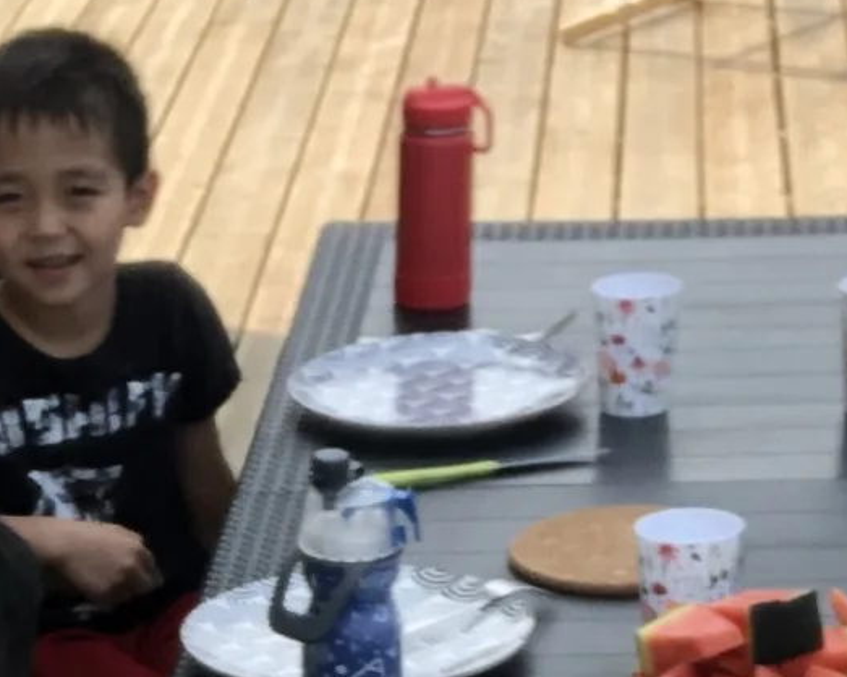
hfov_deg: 12.4
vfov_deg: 9.6
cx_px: -29
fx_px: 3834
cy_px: 1211
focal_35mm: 153
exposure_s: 1/254
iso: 20
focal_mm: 2.87
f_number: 2.2
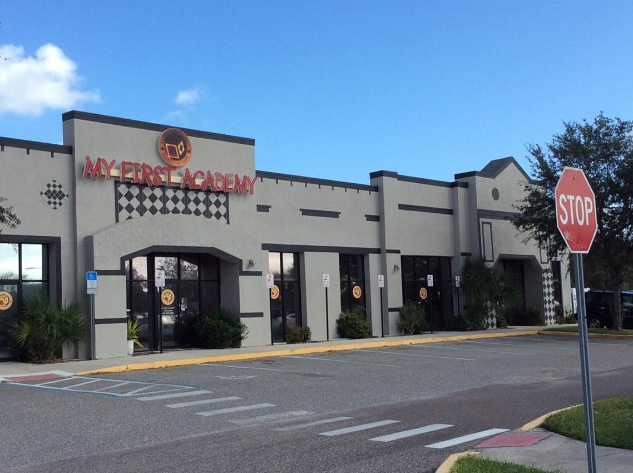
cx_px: 305
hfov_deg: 42.1
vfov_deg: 32.1
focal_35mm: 45
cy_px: 257
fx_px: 821
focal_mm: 3.3
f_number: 2.4
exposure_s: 1/923
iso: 32
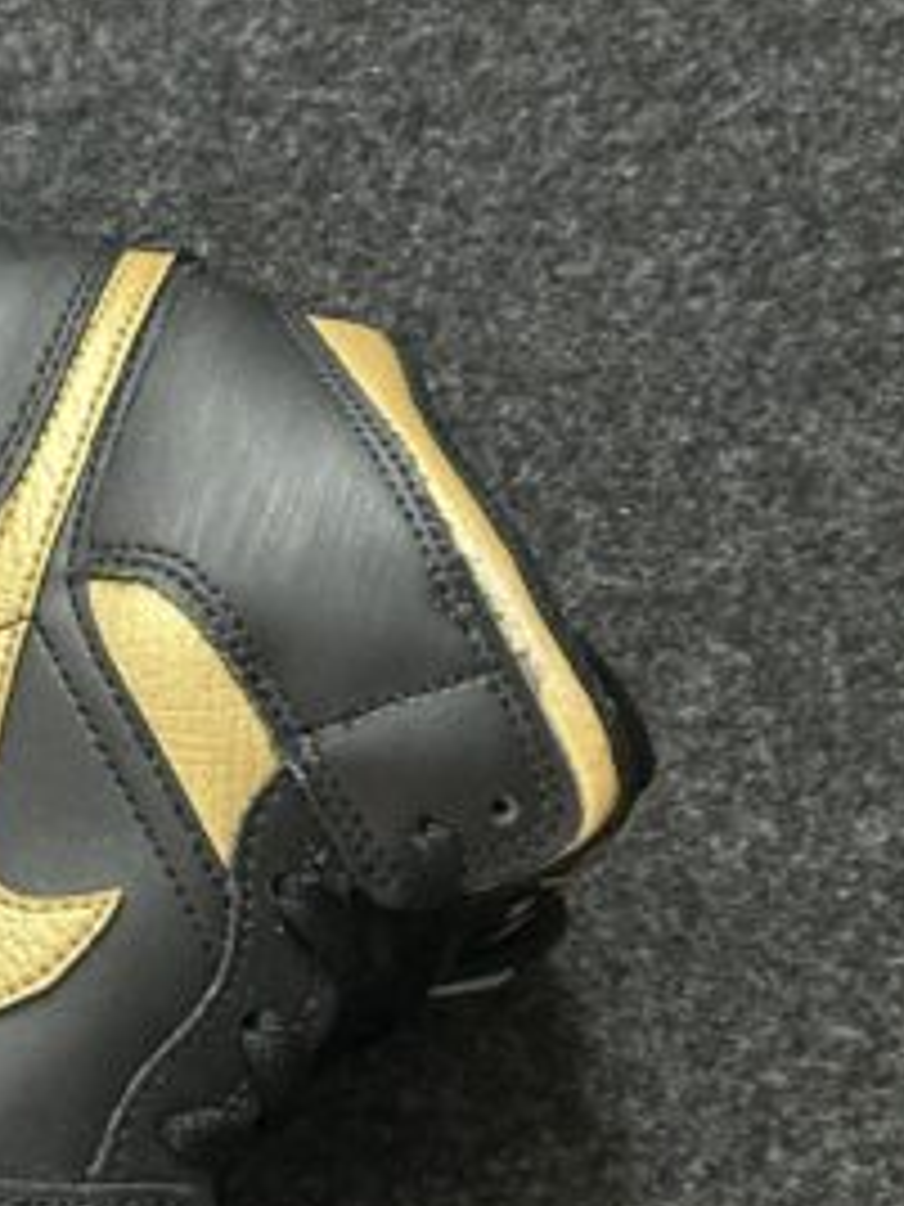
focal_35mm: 143
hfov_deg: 10.1
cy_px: 1051
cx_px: -418
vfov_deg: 13.7
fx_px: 4979
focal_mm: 6.86
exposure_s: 1/36
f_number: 1.78
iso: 500
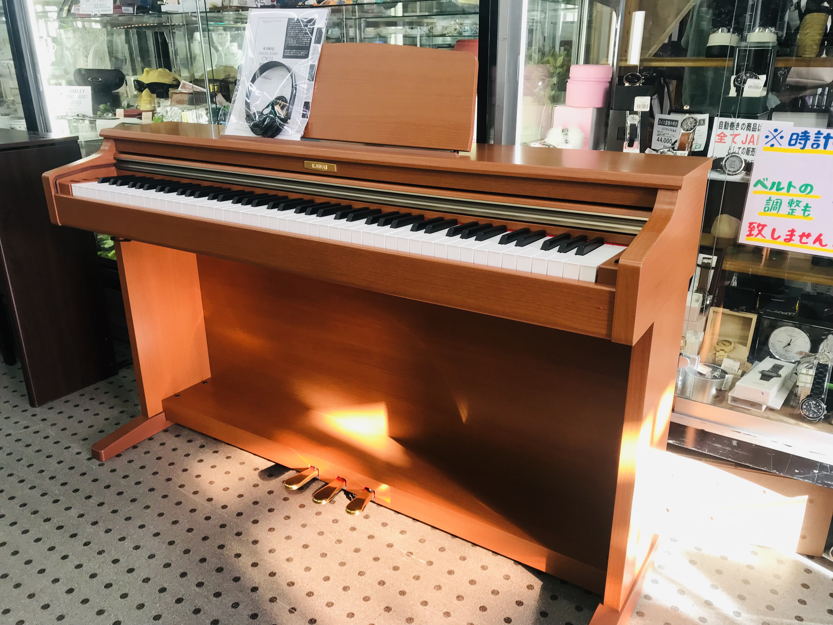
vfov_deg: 49.7
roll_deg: -0.9
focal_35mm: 28
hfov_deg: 63.4
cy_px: 312
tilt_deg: -19.0
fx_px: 674
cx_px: 416
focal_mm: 3.99
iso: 32
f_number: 1.8
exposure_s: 1/50
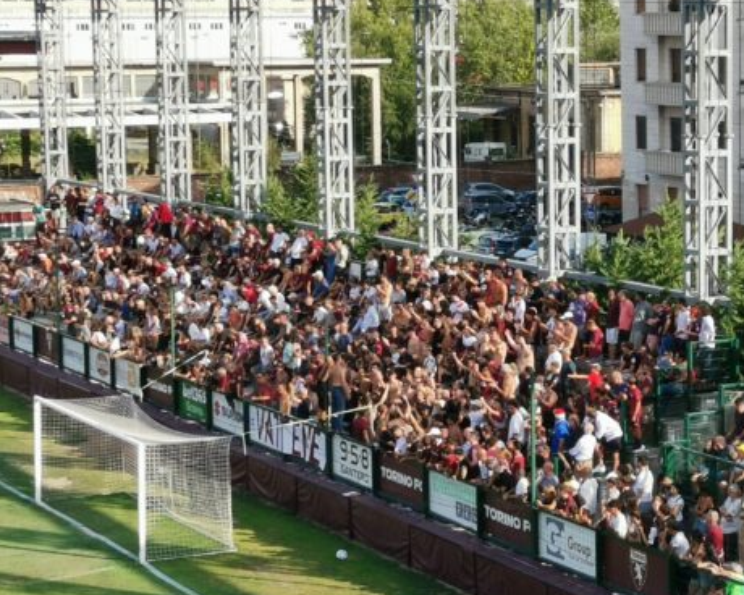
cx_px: 710
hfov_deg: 17.6
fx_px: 2356
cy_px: 280
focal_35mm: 107
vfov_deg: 14.4
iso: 50
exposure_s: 1/983
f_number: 1.8
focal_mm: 5.58
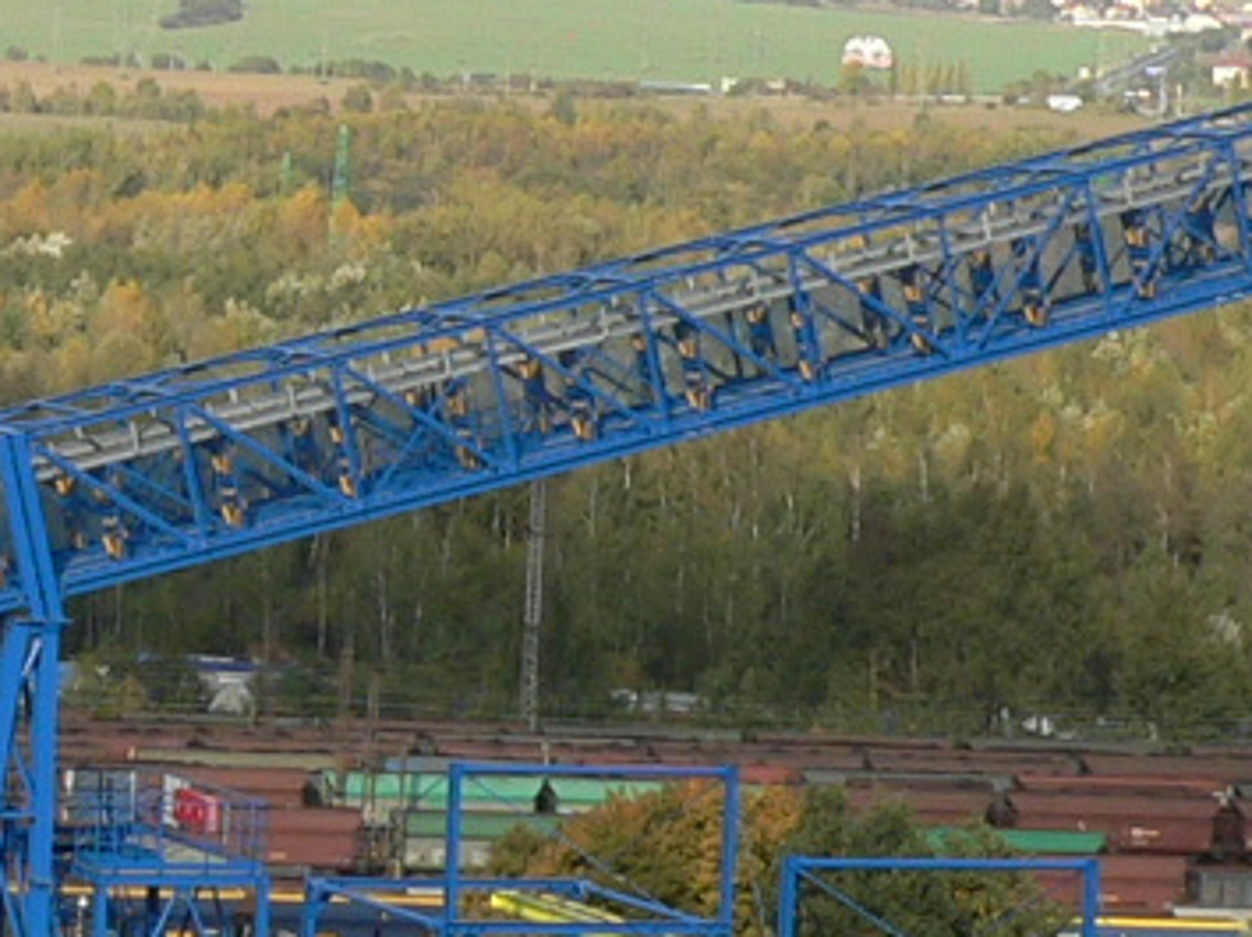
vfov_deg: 6.8
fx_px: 7843
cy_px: 463
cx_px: 103
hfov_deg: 9.1
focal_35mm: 217
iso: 80
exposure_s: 1/400
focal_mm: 7.9
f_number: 4
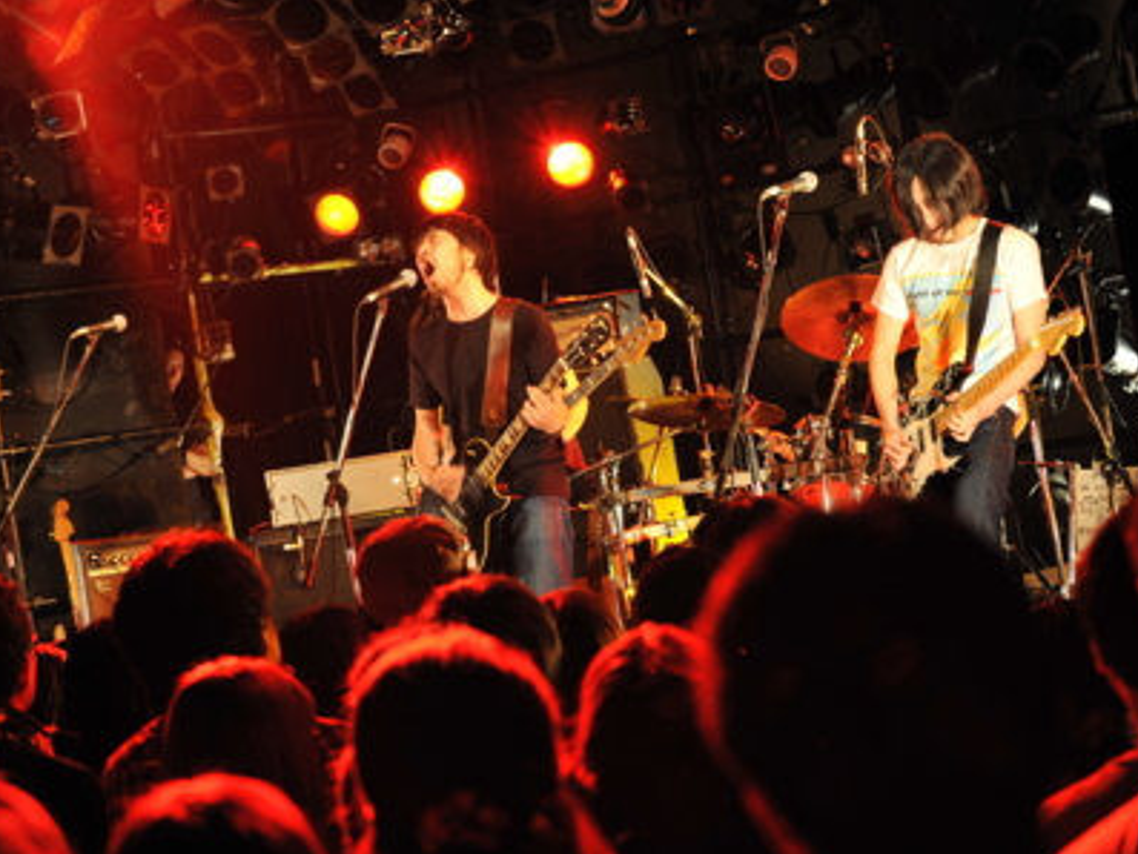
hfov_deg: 23.0
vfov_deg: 17.4
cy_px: 427
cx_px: 608
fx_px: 2795
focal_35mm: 85
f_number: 5.6
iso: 1600
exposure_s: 1/80
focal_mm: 78
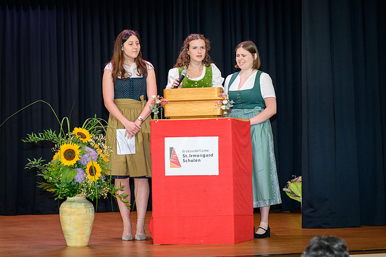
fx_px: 1216
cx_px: 199
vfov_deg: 12.1
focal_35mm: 113
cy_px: 139
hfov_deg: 18.0
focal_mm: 103
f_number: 5.6
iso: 2000
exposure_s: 1/200
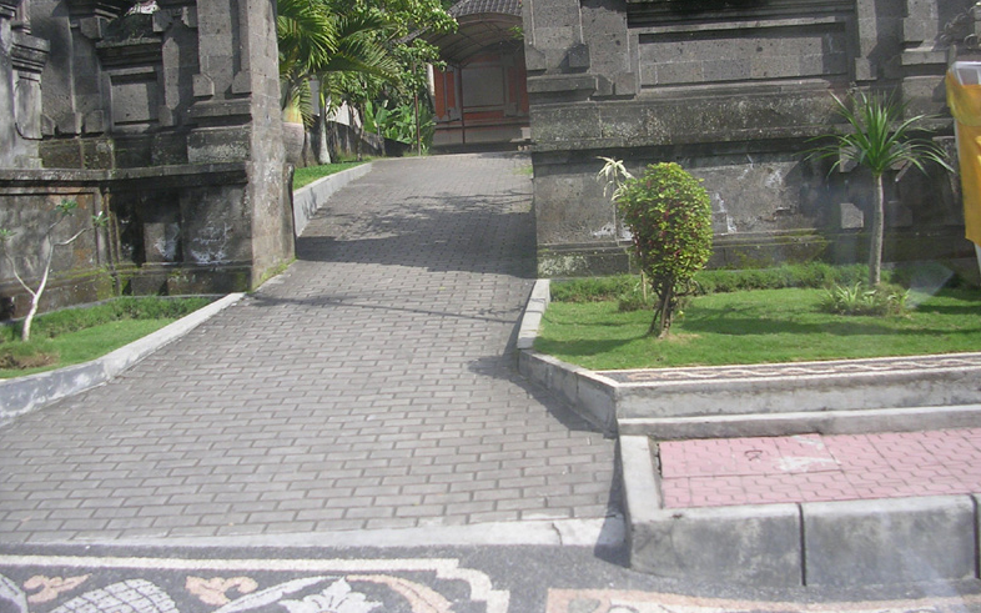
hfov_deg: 48.2
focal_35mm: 41
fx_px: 1096
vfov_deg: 31.1
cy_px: 241
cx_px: 492
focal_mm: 5.8
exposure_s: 1/237
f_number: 2.8
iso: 50
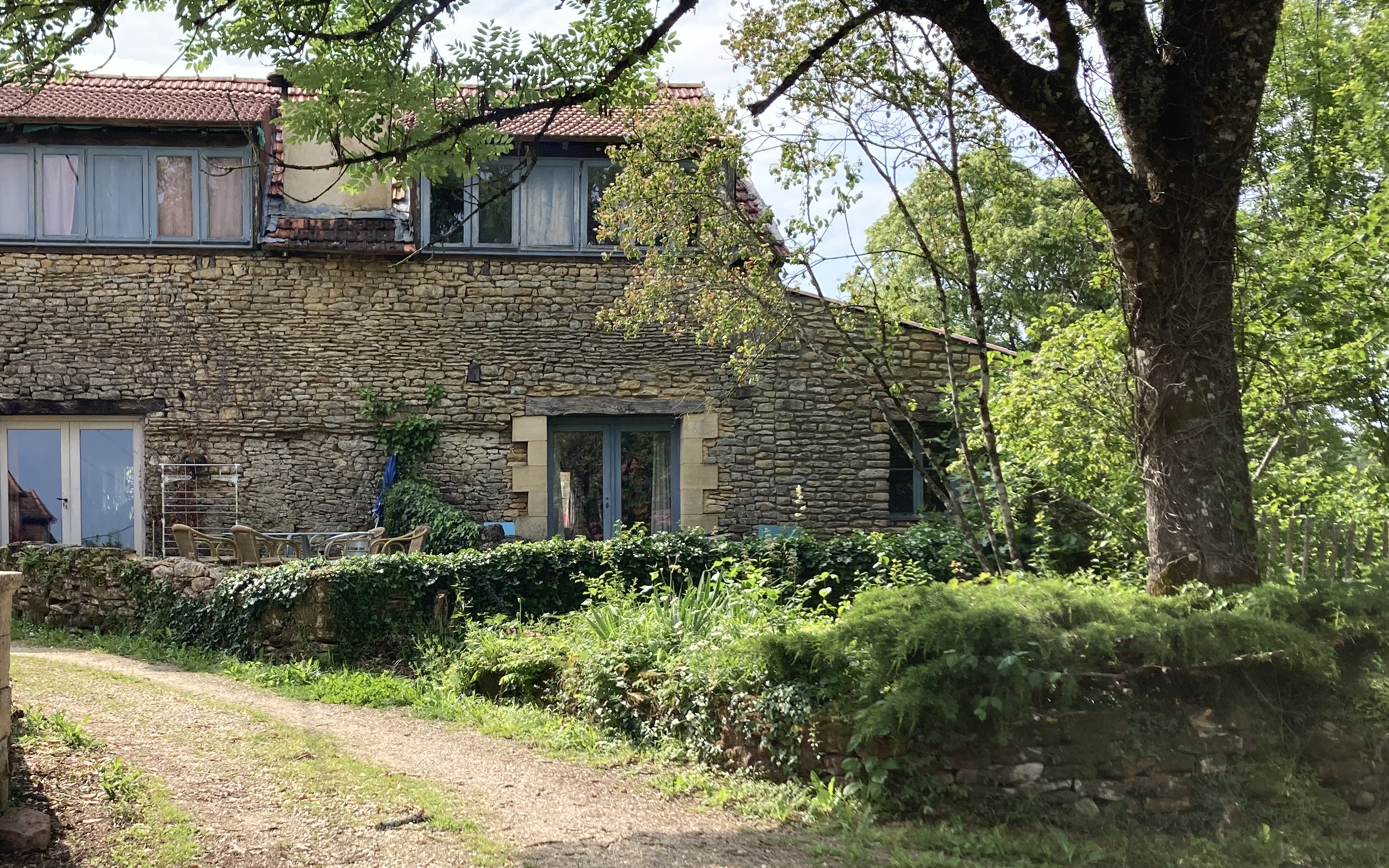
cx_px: 471
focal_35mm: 44
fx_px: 1666
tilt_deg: +3.6
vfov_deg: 29.0
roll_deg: +1.8
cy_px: 597
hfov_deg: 44.7
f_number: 1.8
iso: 20
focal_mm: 3.99
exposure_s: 1/979
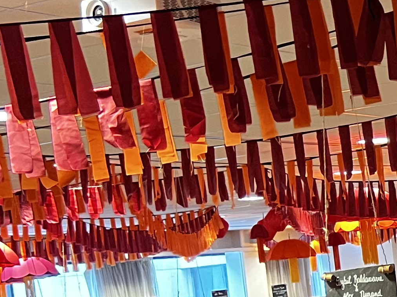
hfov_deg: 16.2
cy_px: 314
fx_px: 1193
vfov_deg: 14.0
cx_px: 699
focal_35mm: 104
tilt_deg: -2.4
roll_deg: +5.3
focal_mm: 5.7
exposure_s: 1/50
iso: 400
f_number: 1.5
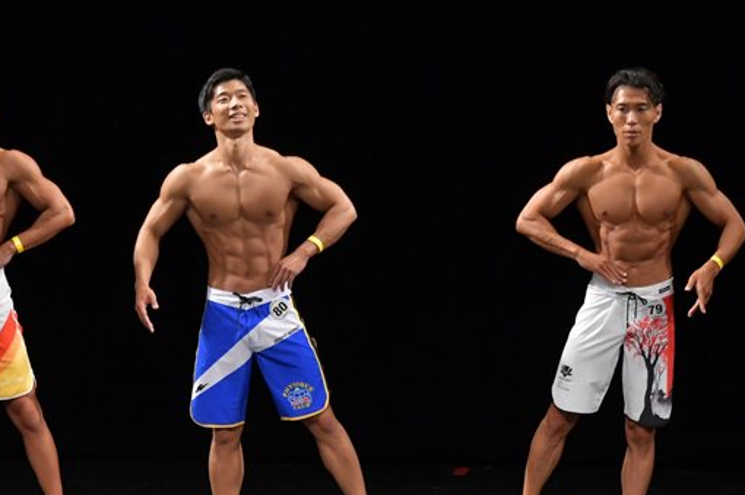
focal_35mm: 342
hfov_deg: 6.0
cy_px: 353
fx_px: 7071
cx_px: 364
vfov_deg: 4.0
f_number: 5.6
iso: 3200
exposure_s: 1/400
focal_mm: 150
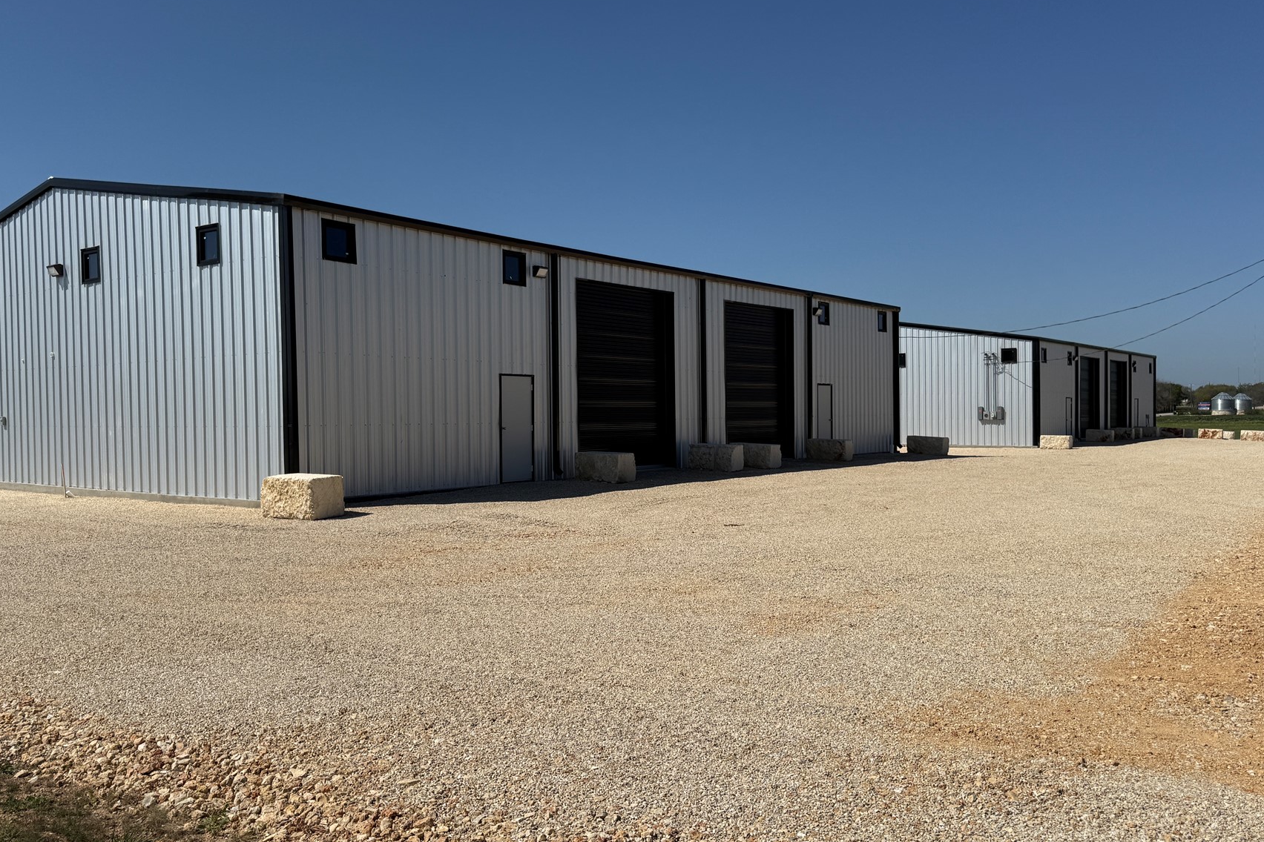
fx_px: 1053
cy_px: 416
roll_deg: +0.5
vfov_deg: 43.6
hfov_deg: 61.9
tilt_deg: -0.6
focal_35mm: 30
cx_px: 611
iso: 80
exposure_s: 1/10309
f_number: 1.78
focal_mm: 6.76
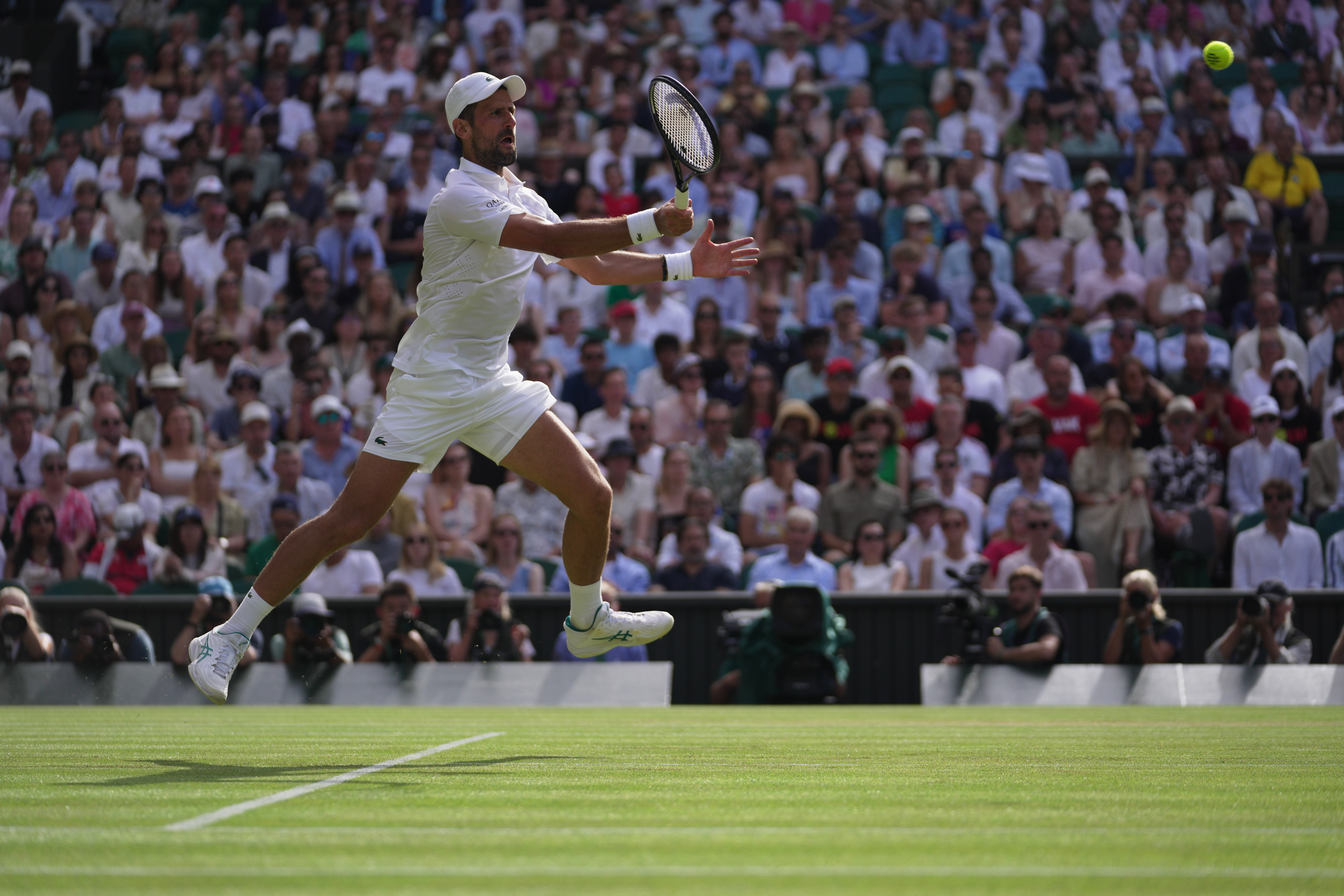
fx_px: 4629
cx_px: 672
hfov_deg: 16.5
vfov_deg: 11.1
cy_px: 448
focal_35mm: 124
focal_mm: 124
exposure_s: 1/2500
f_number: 2.8
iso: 200
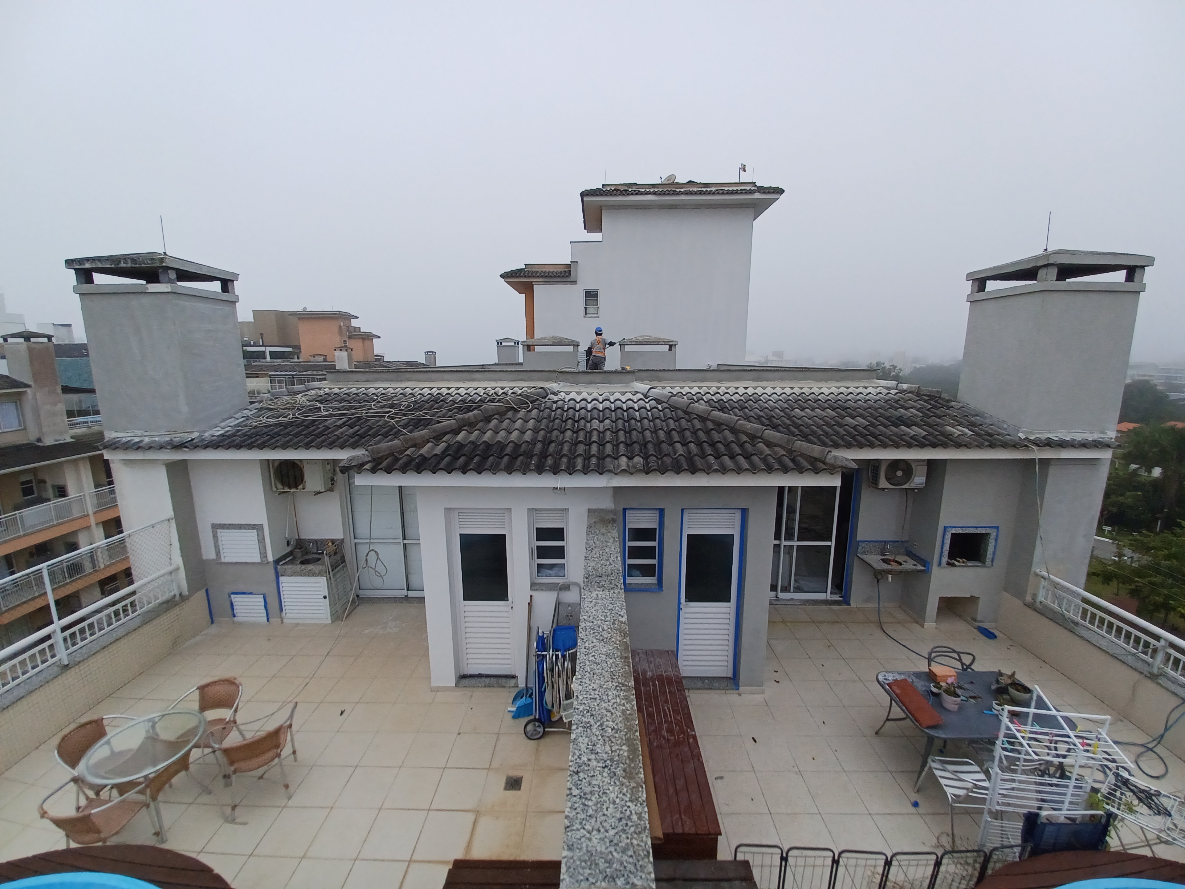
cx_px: 592
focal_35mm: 13
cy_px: 444
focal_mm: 1.42
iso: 40
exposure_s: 1/210
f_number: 2.2
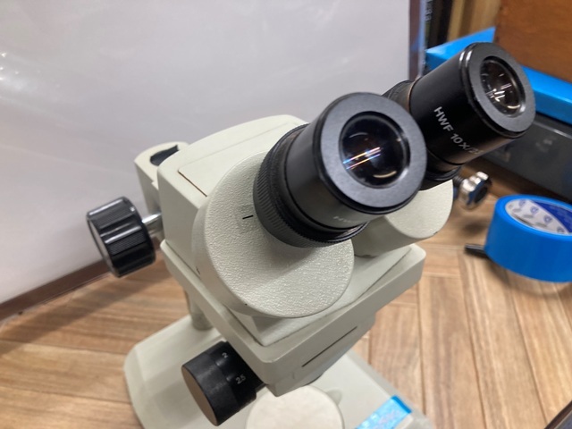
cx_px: 286
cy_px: 214
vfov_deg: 49.7
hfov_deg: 63.4
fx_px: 463
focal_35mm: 28
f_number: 1.8
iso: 80
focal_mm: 3.99
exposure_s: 1/60
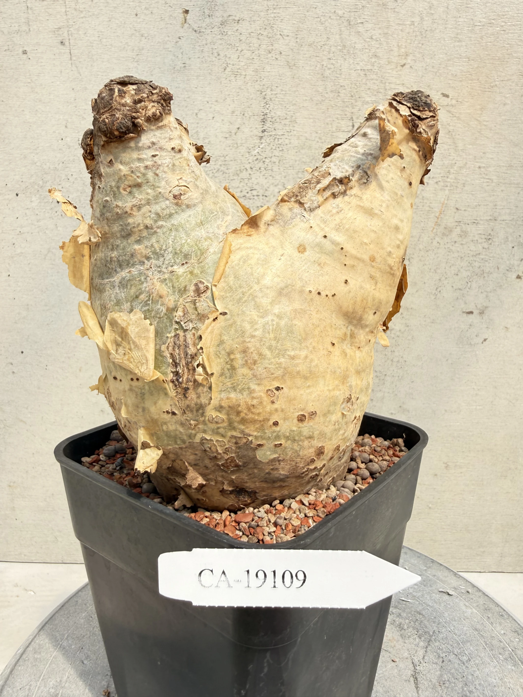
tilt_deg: -14.8
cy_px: 348
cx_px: 262
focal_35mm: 24
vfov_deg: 71.6
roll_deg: -0.5
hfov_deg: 56.8
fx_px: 483
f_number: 2.2
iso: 40
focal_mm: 2.22
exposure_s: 1/134
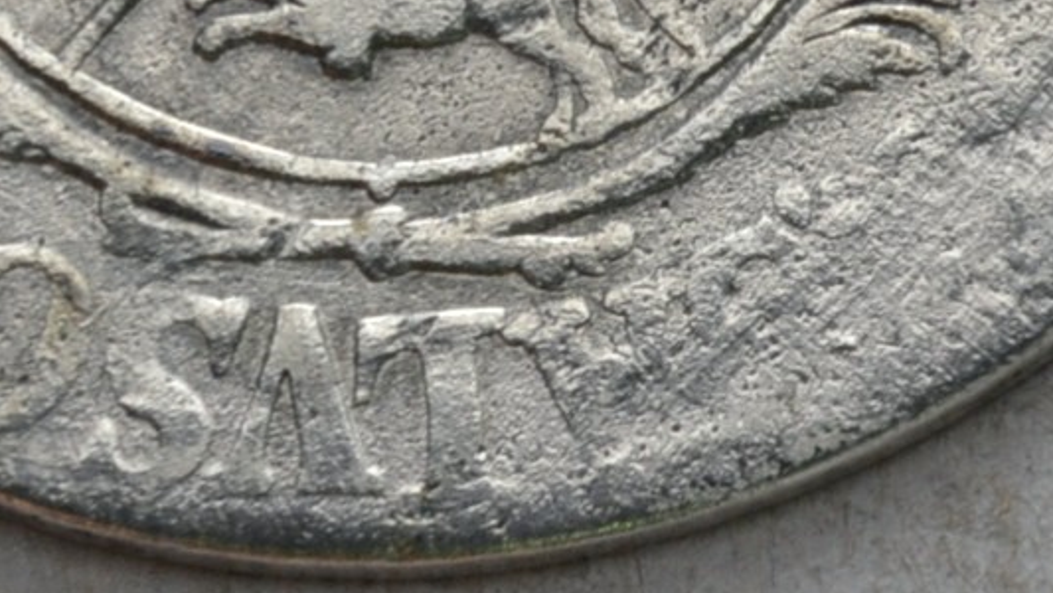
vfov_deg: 3.2
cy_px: -538
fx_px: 10528
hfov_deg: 5.7
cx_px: 1547
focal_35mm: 377
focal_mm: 52
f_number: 14
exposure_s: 1/200
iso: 400
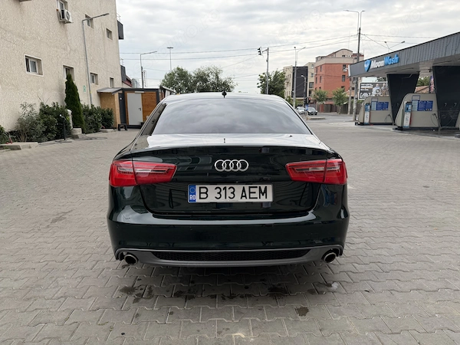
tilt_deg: -12.0
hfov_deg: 71.6
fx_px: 319
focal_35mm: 24
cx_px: 230
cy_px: 172
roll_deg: +0.0
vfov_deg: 56.8
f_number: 1.78
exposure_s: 1/2299
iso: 100
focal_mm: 6.76
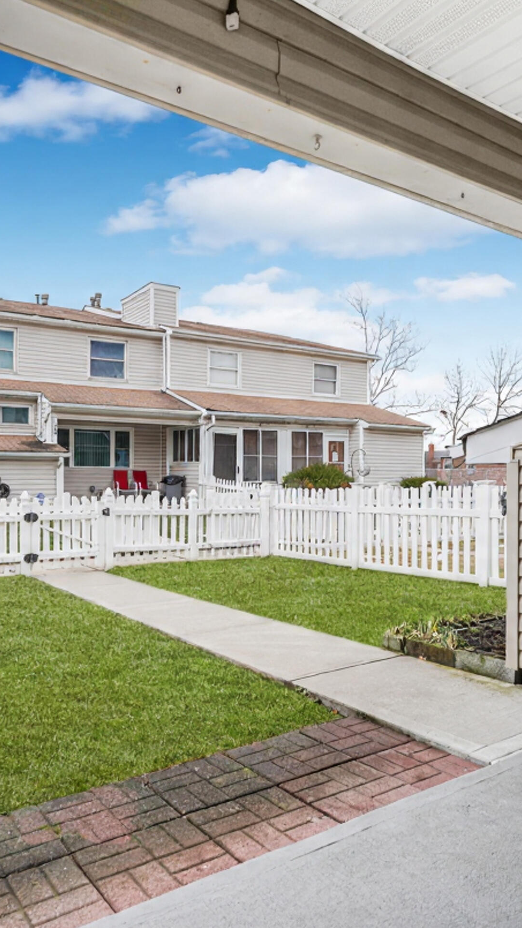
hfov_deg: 44.4
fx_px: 640
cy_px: 472
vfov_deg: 71.9
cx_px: 253
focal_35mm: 26
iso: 100
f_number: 5.6
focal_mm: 16
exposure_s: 1/125
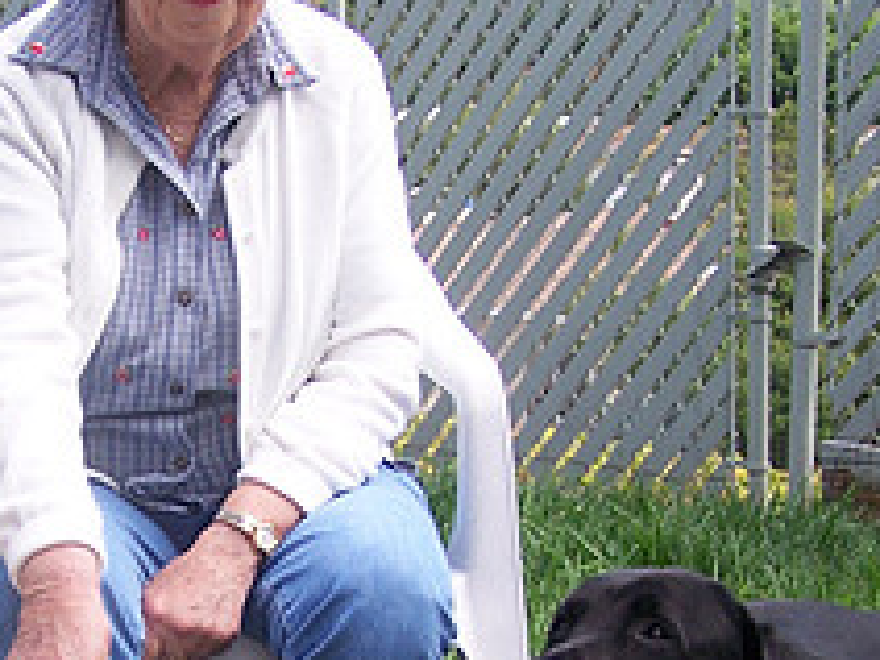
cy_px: 596
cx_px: 228
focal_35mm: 104
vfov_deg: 14.1
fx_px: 2644
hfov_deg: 18.8
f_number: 2.8
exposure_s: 1/250
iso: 80
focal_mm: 6.3
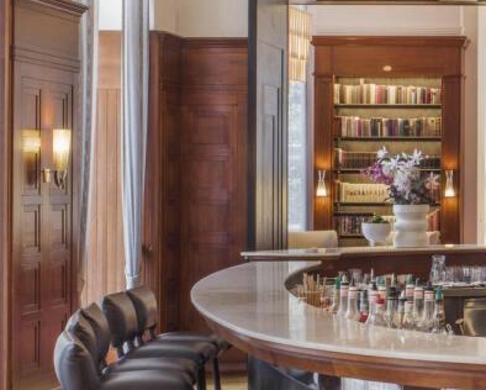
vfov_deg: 15.7
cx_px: 682
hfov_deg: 17.9
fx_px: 1411
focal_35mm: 98
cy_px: 244
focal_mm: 50
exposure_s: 1.4
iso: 100
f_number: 27
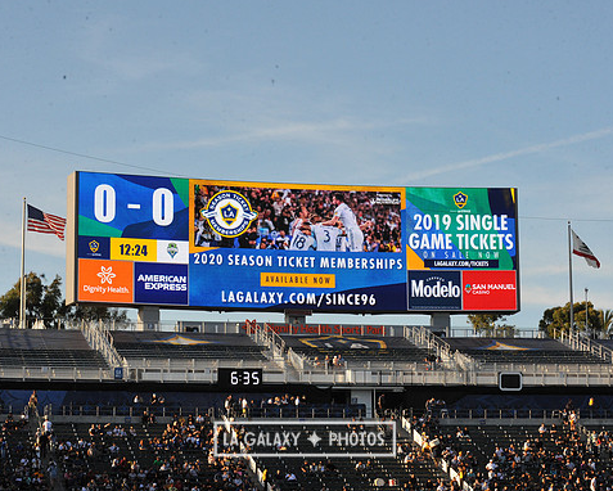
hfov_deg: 19.6
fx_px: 1779
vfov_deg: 15.7
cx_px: 305
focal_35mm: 98
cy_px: 246
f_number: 14
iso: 1600
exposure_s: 1/800
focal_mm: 86
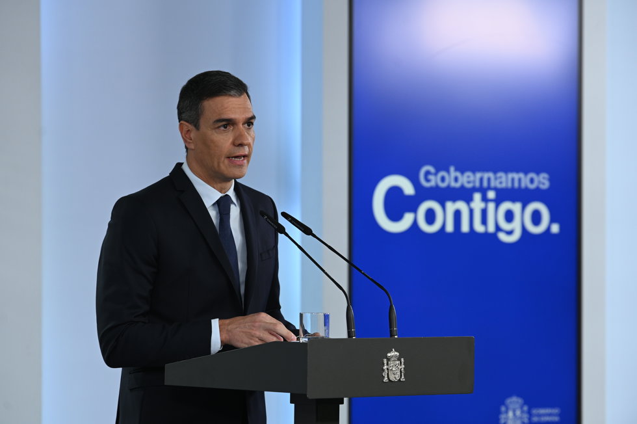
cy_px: 212
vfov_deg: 7.2
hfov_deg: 10.8
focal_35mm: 190
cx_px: 318
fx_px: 3360
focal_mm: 190
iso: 1000
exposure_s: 1/125
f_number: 5
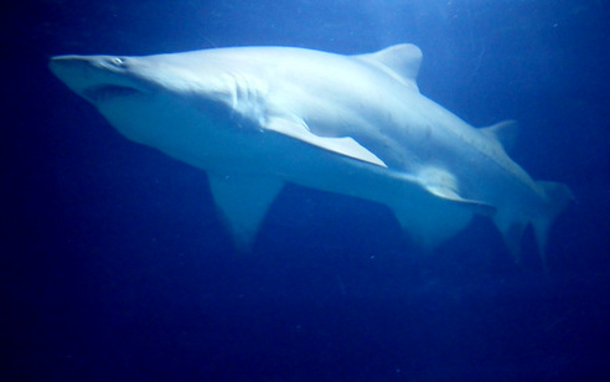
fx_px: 931
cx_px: 301
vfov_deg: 23.1
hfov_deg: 36.3
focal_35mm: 56
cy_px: 161
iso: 1250
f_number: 5
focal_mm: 9.4
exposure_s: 1/13
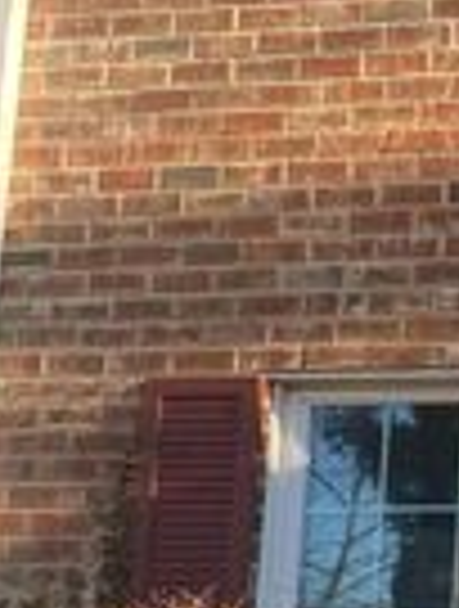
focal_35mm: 128
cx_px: 1107
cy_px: 516
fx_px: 2252
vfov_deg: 15.2
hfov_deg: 10.1
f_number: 1.8
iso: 32
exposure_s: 1/475
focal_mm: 4.25
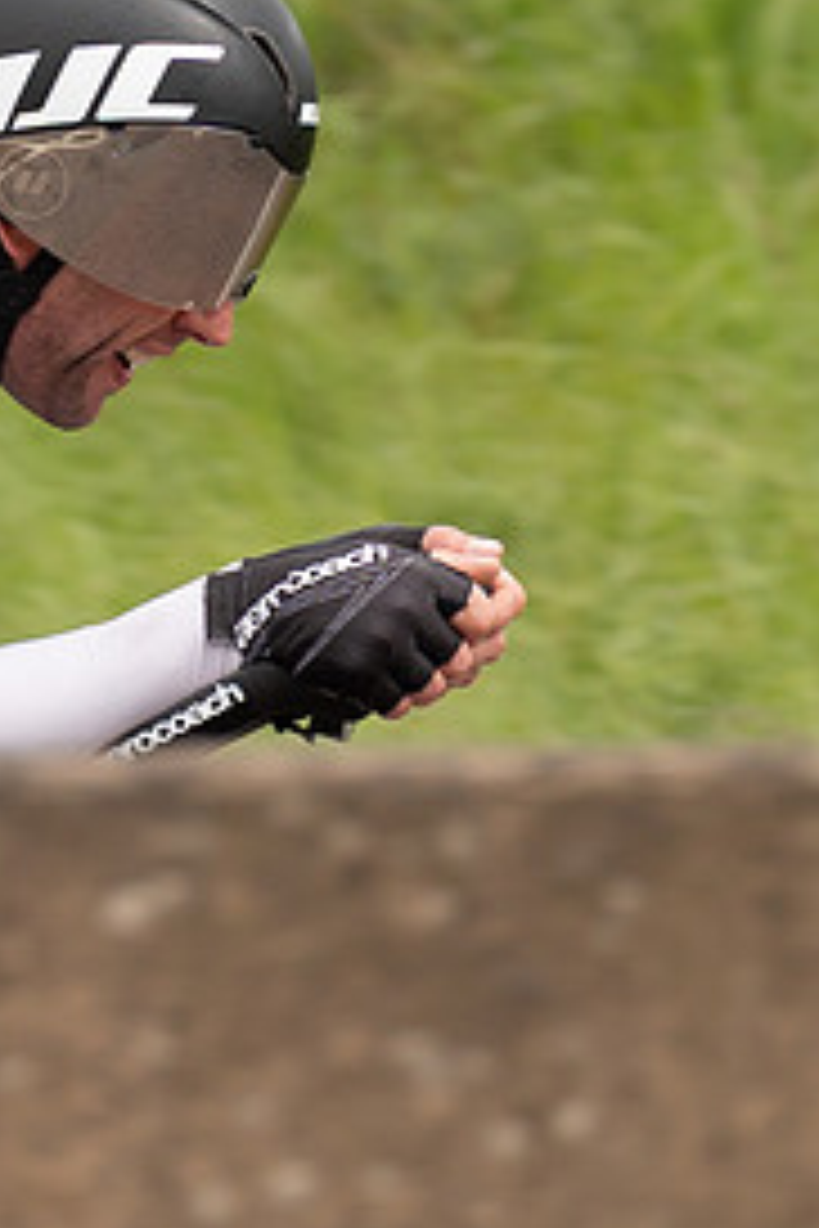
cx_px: 65
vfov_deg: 1.6
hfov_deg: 1.0
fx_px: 44871
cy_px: 451
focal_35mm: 1315
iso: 160
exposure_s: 1/800
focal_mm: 200
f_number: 4
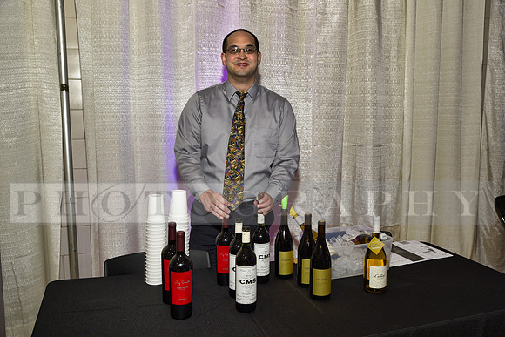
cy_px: 168
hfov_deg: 58.7
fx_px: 449
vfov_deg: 41.1
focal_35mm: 32
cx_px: 252
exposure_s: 1/60
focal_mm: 32
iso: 200
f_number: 5
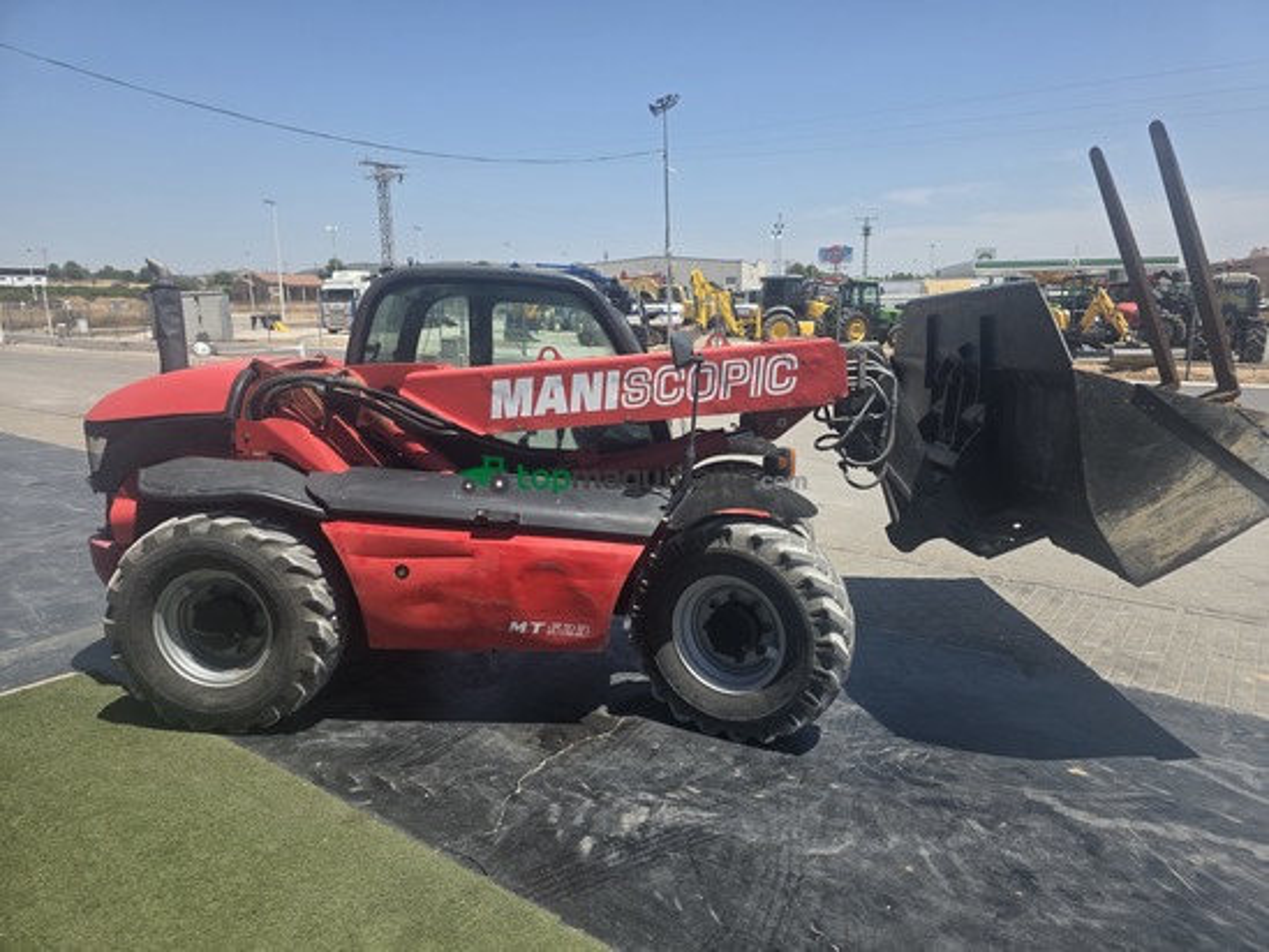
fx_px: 843
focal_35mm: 23
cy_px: 476
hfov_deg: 73.9
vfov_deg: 58.9
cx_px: 634
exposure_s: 1/5447
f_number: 1.7
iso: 80
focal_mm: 6.3
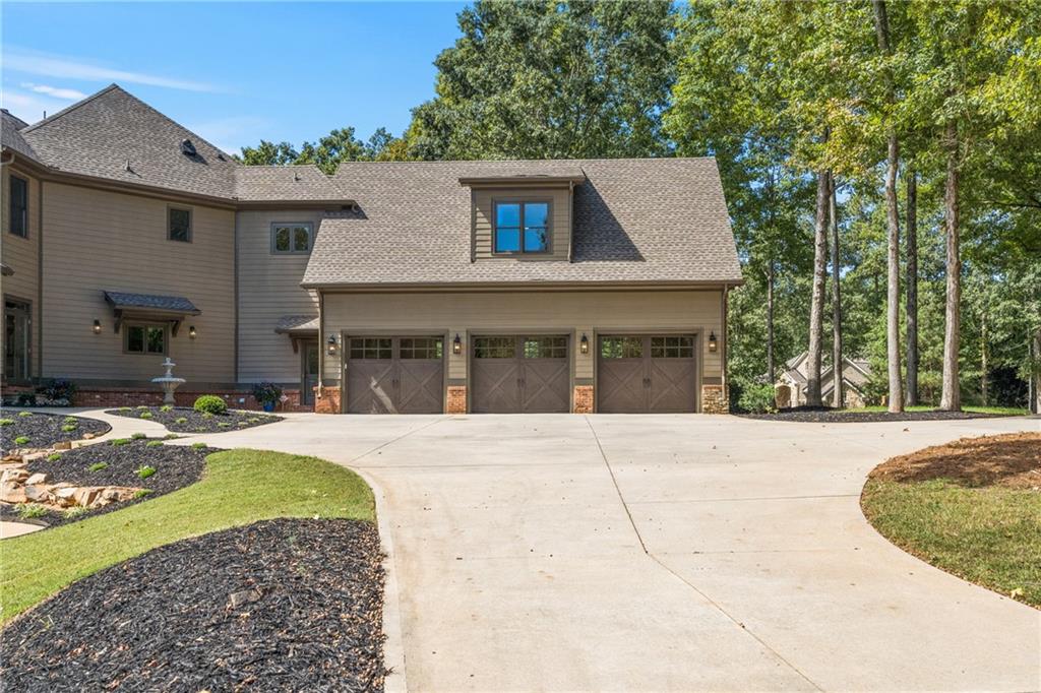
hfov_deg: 58.7
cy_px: 346
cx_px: 520
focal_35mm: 32
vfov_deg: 41.1
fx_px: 925
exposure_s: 1/1000
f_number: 8
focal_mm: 32
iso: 1250
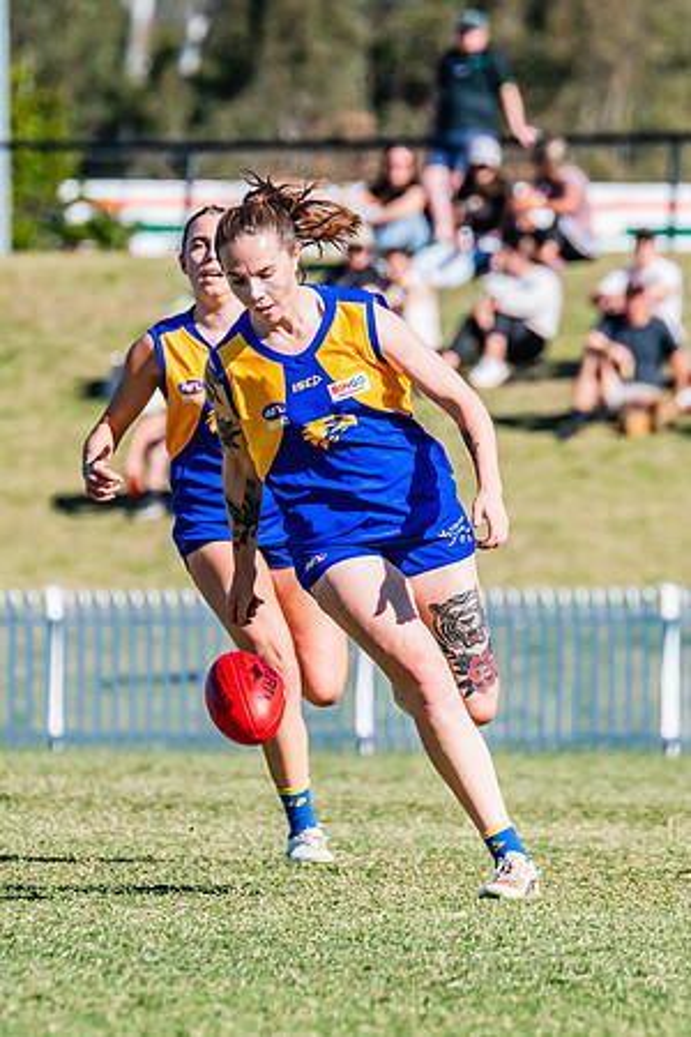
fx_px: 23337
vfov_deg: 2.5
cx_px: 312
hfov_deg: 1.7
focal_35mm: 811
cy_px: 476
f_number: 10
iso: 640
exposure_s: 1/1250
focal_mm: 420
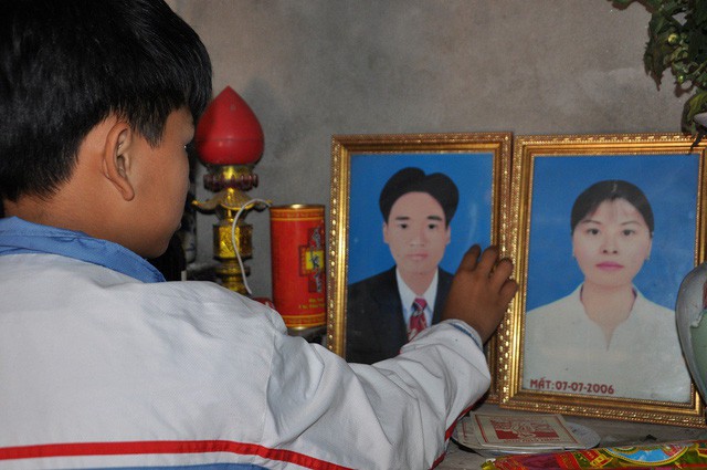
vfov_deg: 26.4
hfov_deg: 38.9
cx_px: 354
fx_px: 1000
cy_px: 235
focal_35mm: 51
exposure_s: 1/60
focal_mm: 34
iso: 400
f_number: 4.2
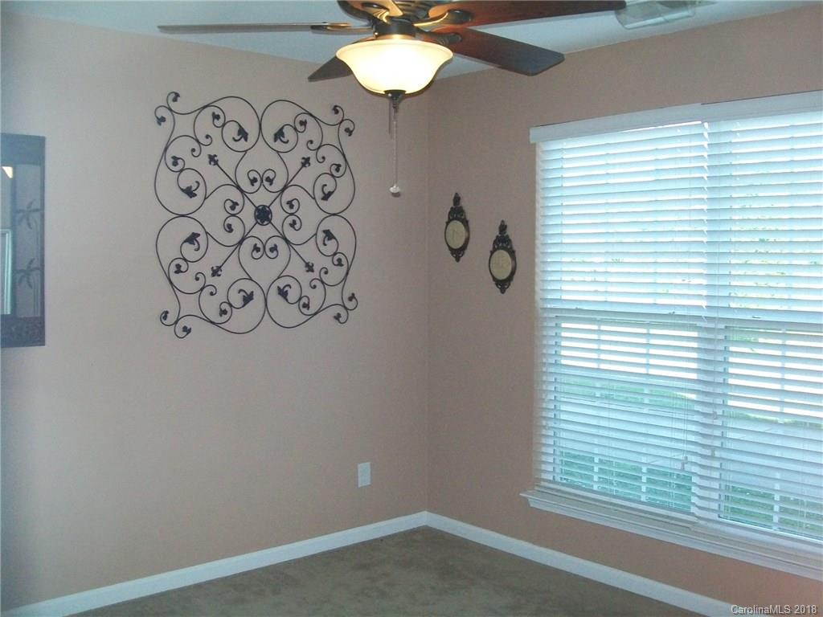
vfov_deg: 39.7
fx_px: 856
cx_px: 412
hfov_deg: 51.4
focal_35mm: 36
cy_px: 308
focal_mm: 6
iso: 200
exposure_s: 1/125
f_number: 2.7
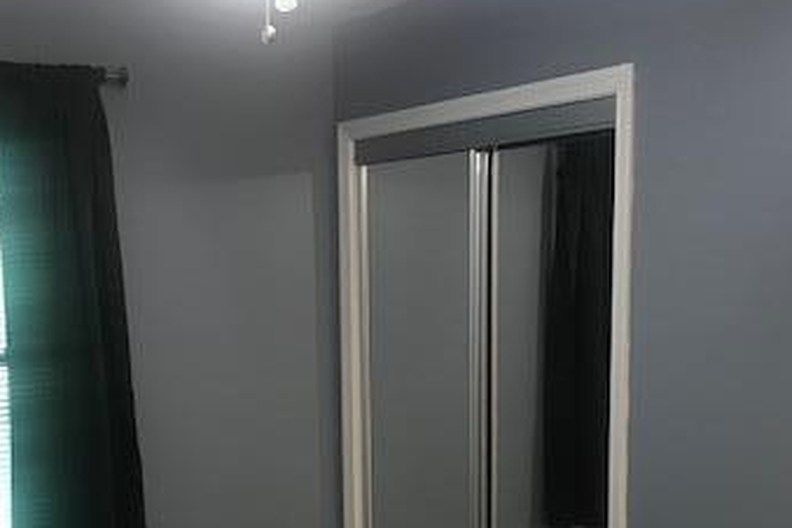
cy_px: 493
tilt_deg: -7.8
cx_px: 388
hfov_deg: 36.2
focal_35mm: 55
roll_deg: +0.1
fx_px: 1210
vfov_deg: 23.8
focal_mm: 3.99
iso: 100
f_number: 1.8
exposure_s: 1/9
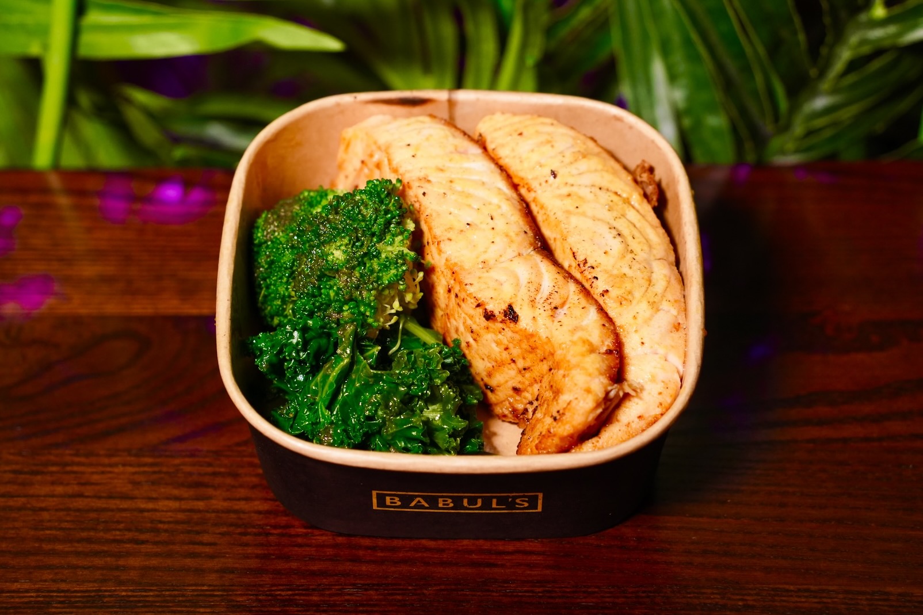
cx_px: 462
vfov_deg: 18.4
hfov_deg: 27.3
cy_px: 308
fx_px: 1897
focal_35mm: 74
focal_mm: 74
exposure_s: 1/80
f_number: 5.6
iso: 2500
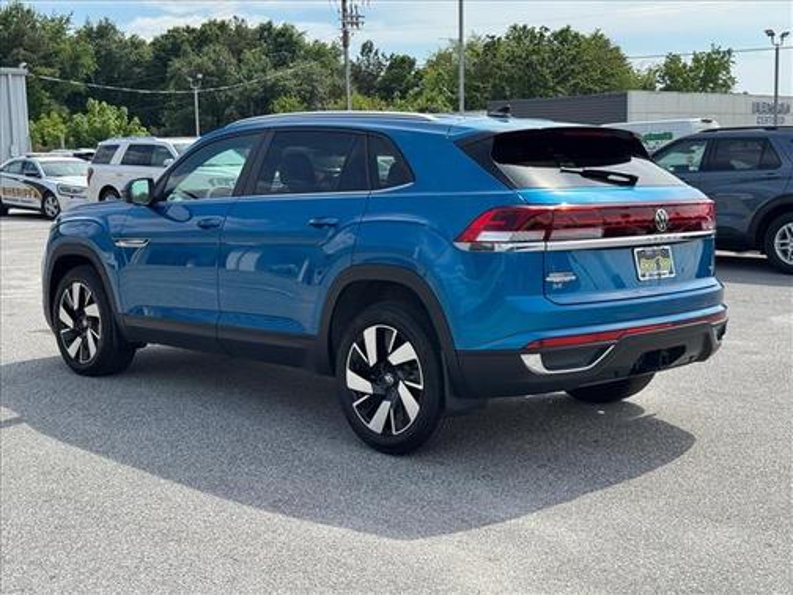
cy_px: 298
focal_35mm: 48
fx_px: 1100
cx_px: 396
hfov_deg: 39.7
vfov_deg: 30.3
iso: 64
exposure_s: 1/1984
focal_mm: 6.76
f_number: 1.78
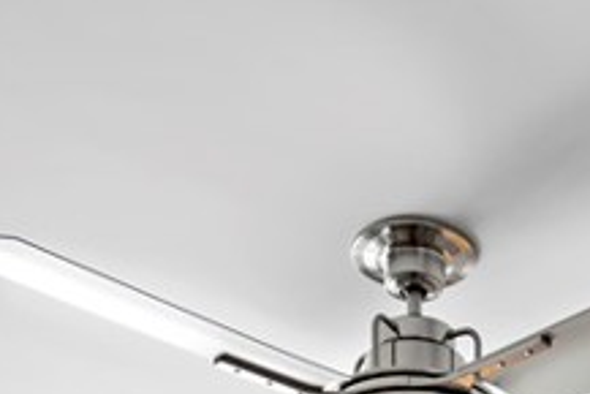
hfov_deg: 29.4
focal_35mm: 66
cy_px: 860
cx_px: 511
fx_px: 1082
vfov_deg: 15.2
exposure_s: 1/25
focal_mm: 14
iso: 250
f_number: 7.1
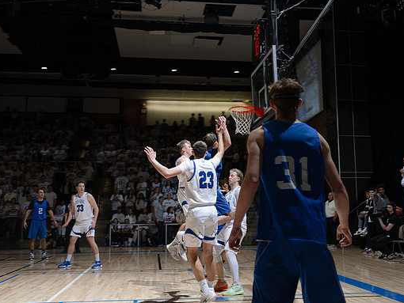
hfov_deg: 42.9
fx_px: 514
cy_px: 131
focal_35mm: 44
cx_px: 226
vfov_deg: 32.9
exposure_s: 1/60
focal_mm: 34.5
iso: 125
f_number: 6.3
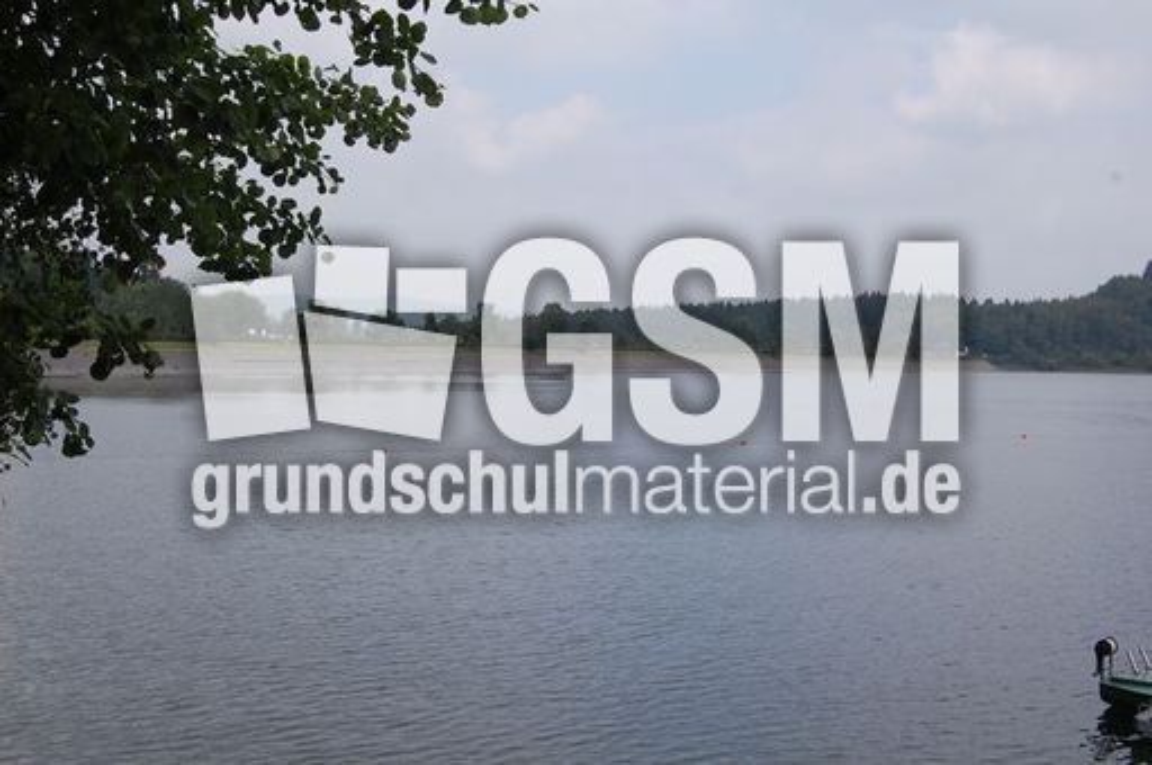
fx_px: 1438
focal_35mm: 45
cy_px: 382
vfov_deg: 29.8
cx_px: 576
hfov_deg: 43.7
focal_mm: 30
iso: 200
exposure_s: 1/250
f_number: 10
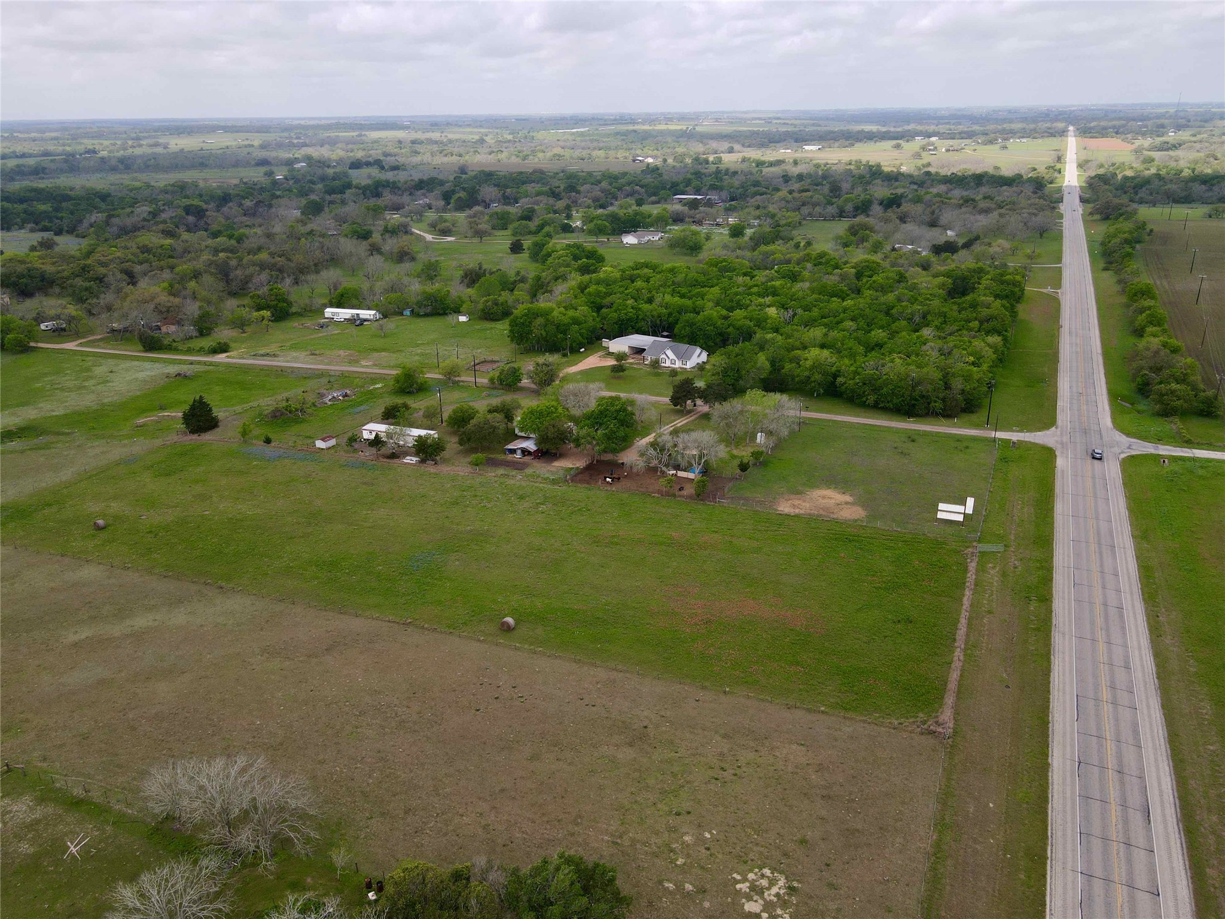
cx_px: 612
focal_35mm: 24
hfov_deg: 71.6
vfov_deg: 56.8
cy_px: 460
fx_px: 849
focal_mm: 4.5
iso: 100
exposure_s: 1/500
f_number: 2.8
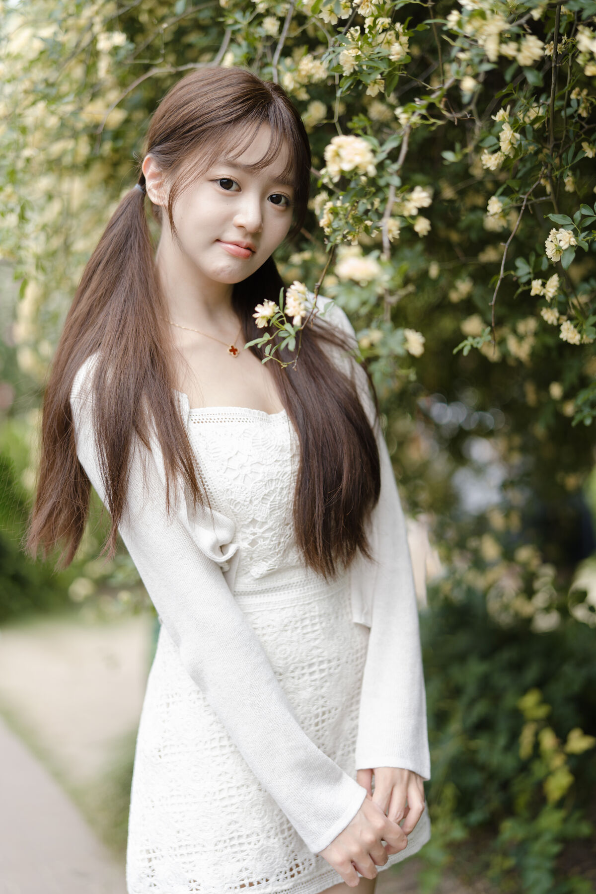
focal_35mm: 50
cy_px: 447
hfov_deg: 27.0
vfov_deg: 39.6
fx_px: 1242
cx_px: 298
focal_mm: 50
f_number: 1.4
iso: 80
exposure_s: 1/1000
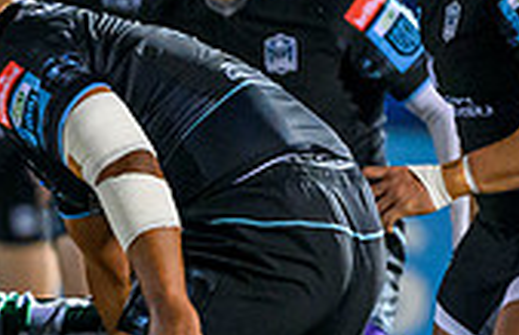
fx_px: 26448
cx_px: -501
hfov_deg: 1.1
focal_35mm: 1853
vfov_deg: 0.7
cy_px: 522
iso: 8000
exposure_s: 1/1000
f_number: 3.2
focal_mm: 400
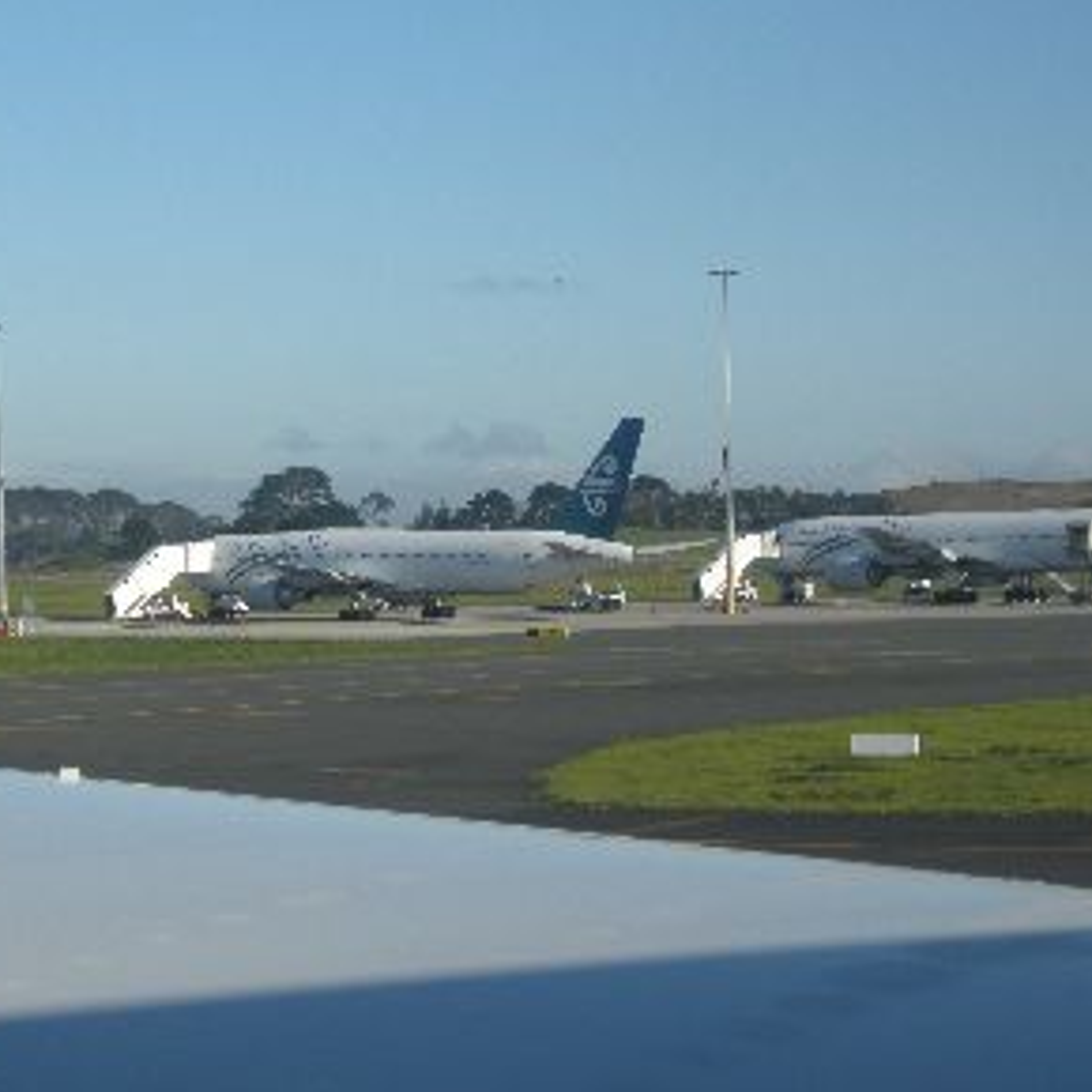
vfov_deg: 16.4
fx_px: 3783
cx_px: 520
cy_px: 546
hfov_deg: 16.4
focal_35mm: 106
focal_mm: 18.6
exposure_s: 1/240
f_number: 5.3
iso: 64
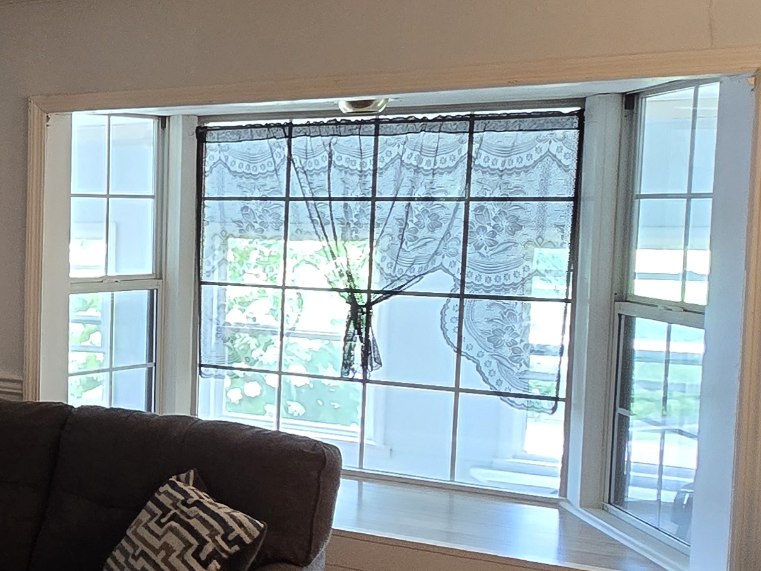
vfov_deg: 33.6
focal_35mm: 43
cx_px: -194
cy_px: 281
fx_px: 945
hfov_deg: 33.7
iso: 500
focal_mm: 2.2
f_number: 2.2
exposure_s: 1/60
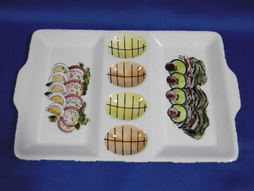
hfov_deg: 49.0
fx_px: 279
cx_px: 127
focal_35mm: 38
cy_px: 96
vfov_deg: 37.7
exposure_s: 1/50
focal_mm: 6.8
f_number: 3.7
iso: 400
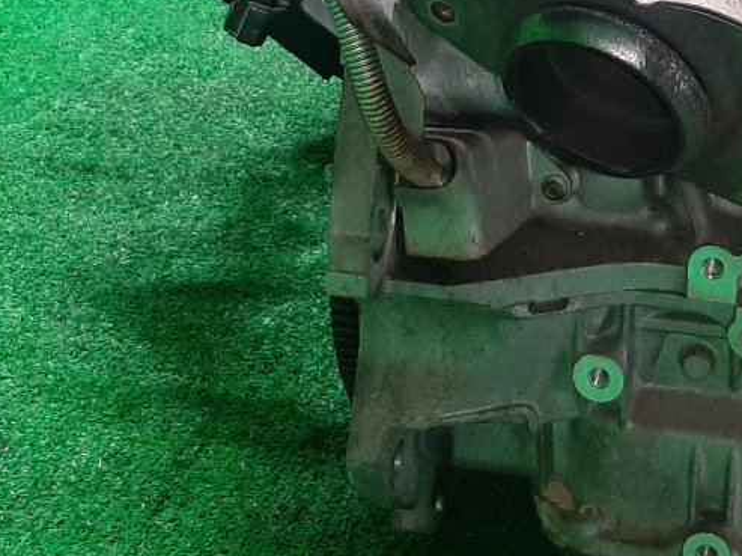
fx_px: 1628
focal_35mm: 76
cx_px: 467
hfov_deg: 25.6
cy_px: -41
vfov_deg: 18.7
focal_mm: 3.93
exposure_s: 1/50
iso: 205
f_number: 1.7
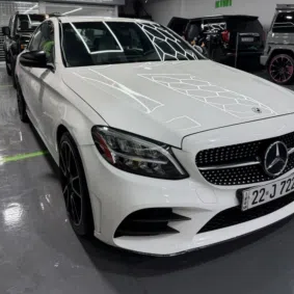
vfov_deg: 53.3
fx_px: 288
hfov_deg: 54.0
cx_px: 148
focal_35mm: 30
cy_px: 107
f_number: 1.78
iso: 64
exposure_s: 1/151
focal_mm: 6.76
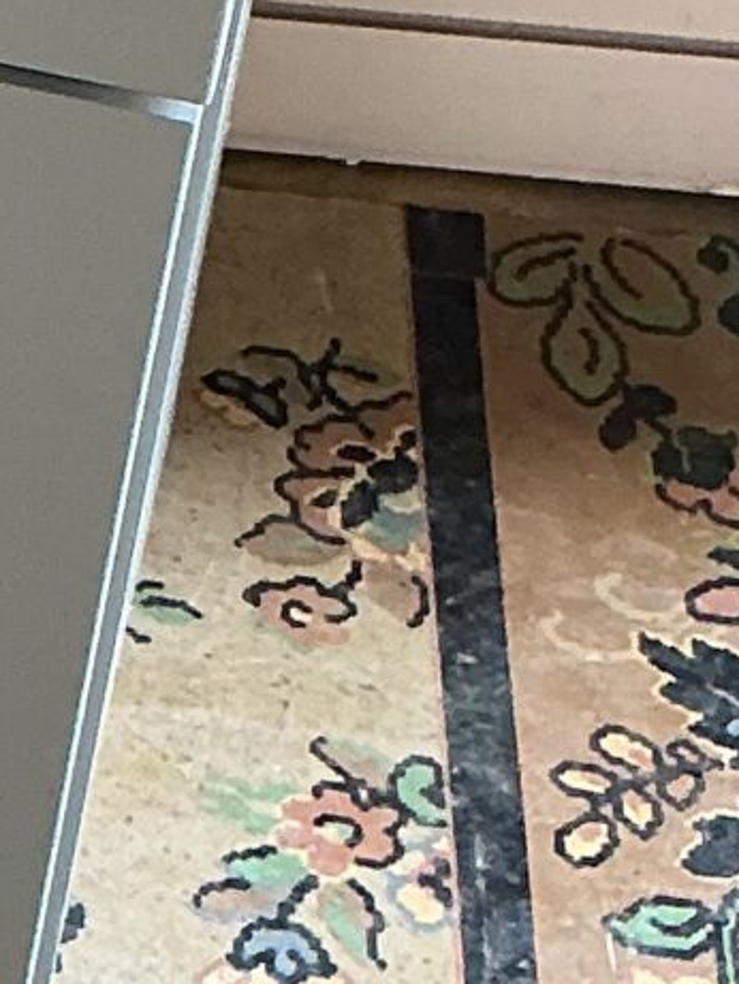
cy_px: -109
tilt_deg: -37.6
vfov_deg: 12.1
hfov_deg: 8.2
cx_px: -1235
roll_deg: +3.6
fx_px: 4581
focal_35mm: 161
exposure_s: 1/60
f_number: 1.8
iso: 100
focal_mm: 3
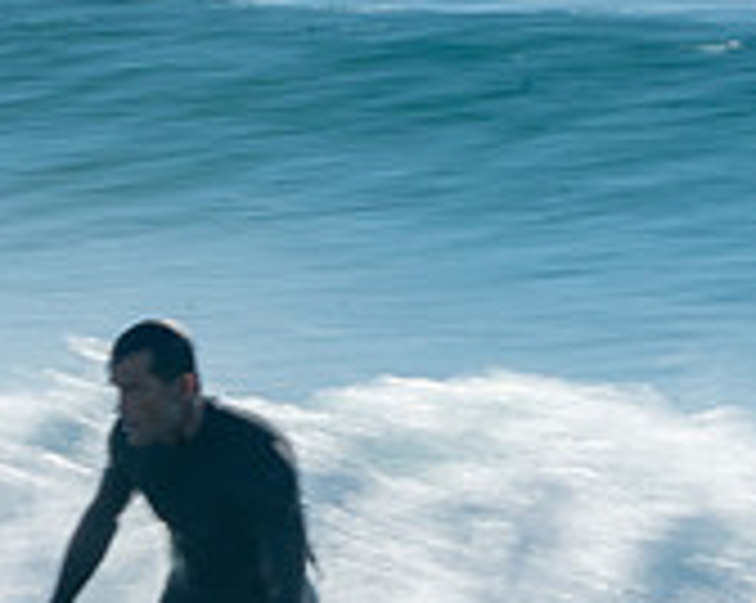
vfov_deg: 0.8
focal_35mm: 1946
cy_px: 740
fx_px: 43491
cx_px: 436
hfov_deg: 1.0
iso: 100
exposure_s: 1/40
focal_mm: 400
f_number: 25
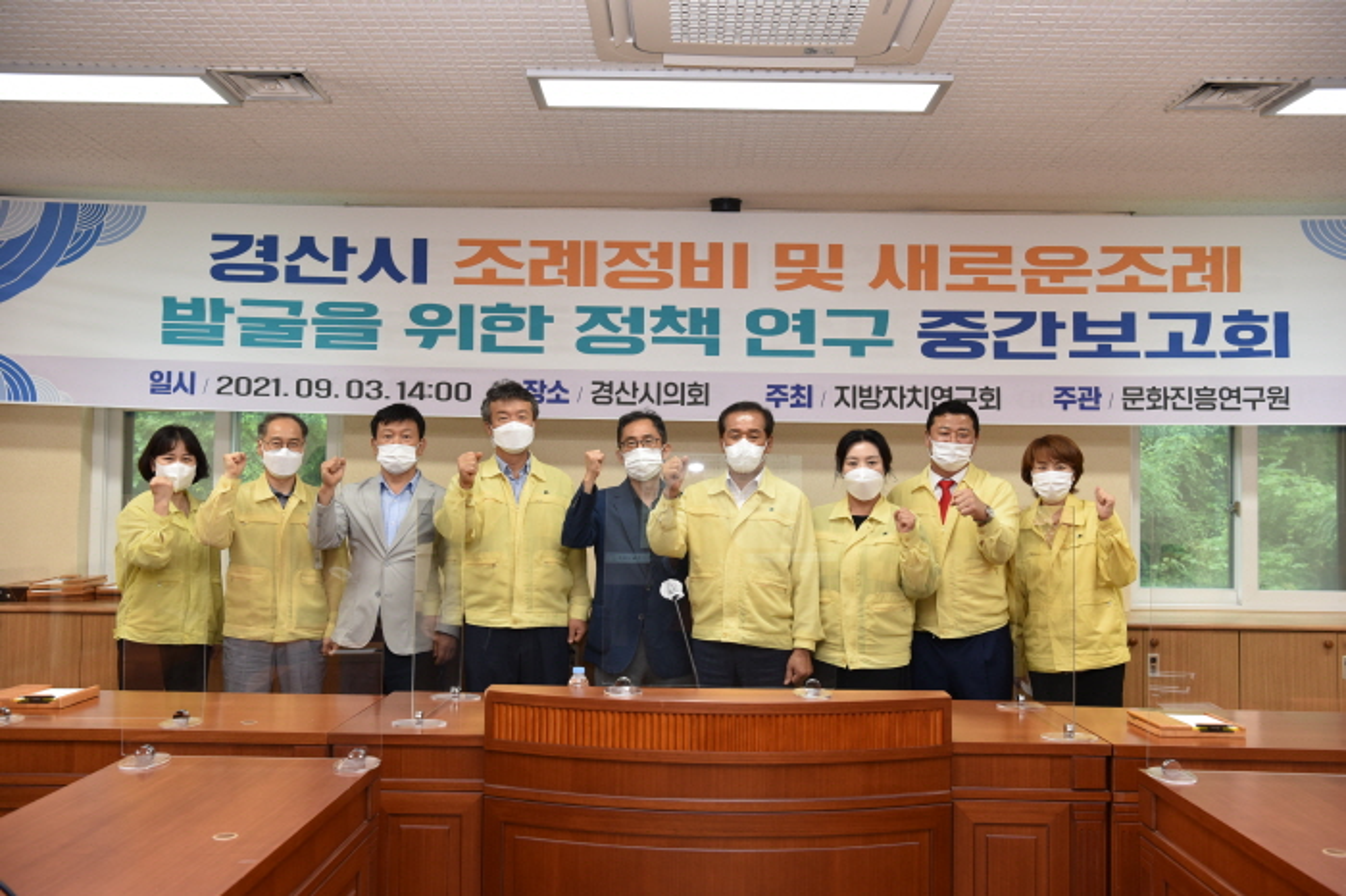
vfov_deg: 38.8
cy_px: 448
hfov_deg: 55.8
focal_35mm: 34
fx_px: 1271
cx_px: 673
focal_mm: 34
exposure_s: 1/100
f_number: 5
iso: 800
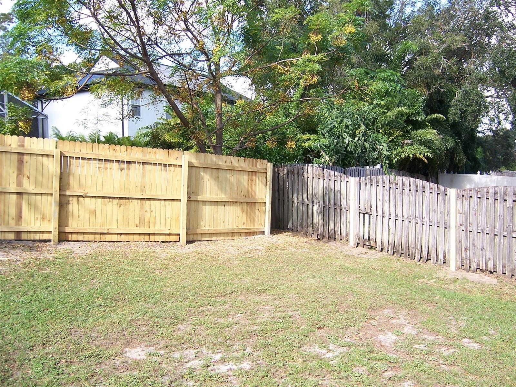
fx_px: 492
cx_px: 258
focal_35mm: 33
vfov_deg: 42.9
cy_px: 194
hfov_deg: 55.4
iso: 80
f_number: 3.4
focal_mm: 5.5
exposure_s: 1/180
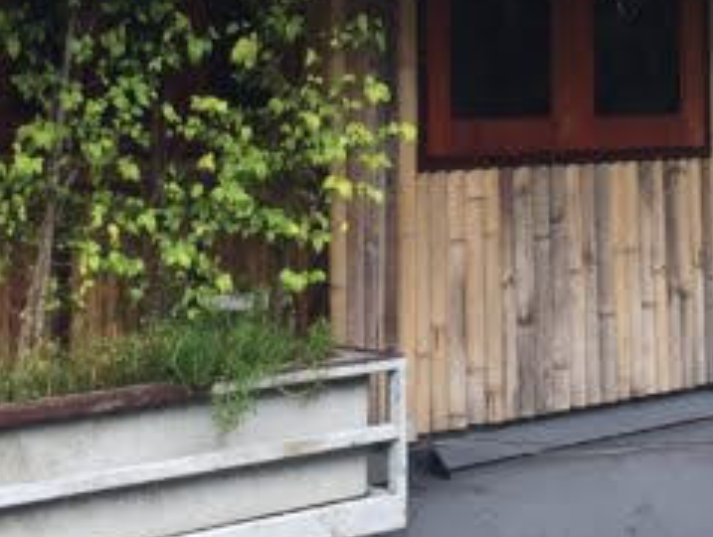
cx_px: 331
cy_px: -45
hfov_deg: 21.1
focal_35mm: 93
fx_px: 1918
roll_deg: -1.5
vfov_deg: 15.5
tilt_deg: +1.7
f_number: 2.2
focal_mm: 4.15
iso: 40
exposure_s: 1/100
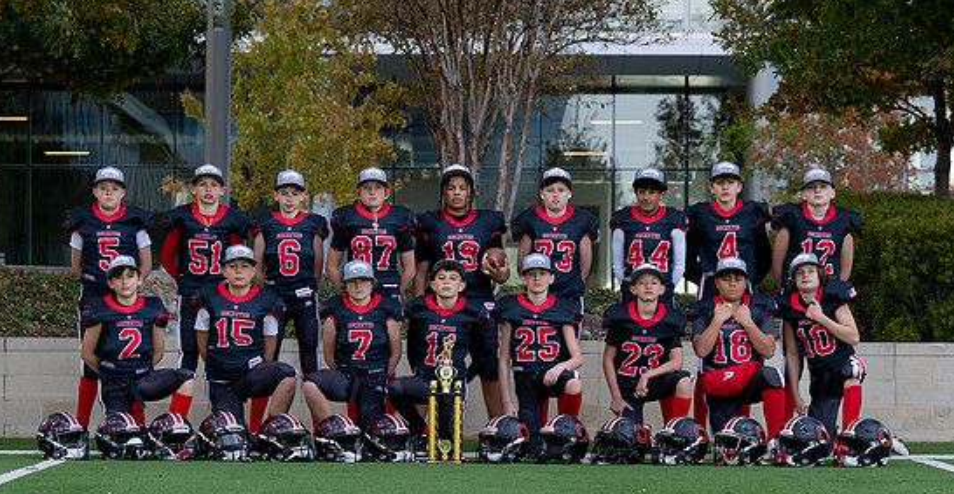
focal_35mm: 108
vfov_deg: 10.5
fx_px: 2682
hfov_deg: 20.2
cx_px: 415
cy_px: 323
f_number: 4.5
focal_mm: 70
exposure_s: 1/500
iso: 250
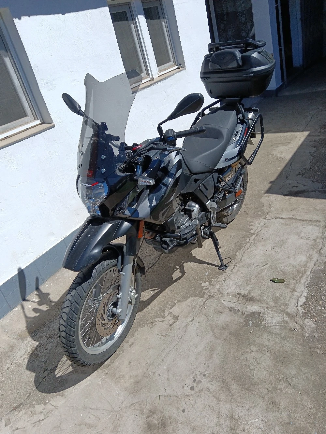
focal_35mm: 27
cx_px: 163
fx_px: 339
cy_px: 217
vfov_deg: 65.3
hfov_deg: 51.4
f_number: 1.9
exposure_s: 1/1667
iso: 102
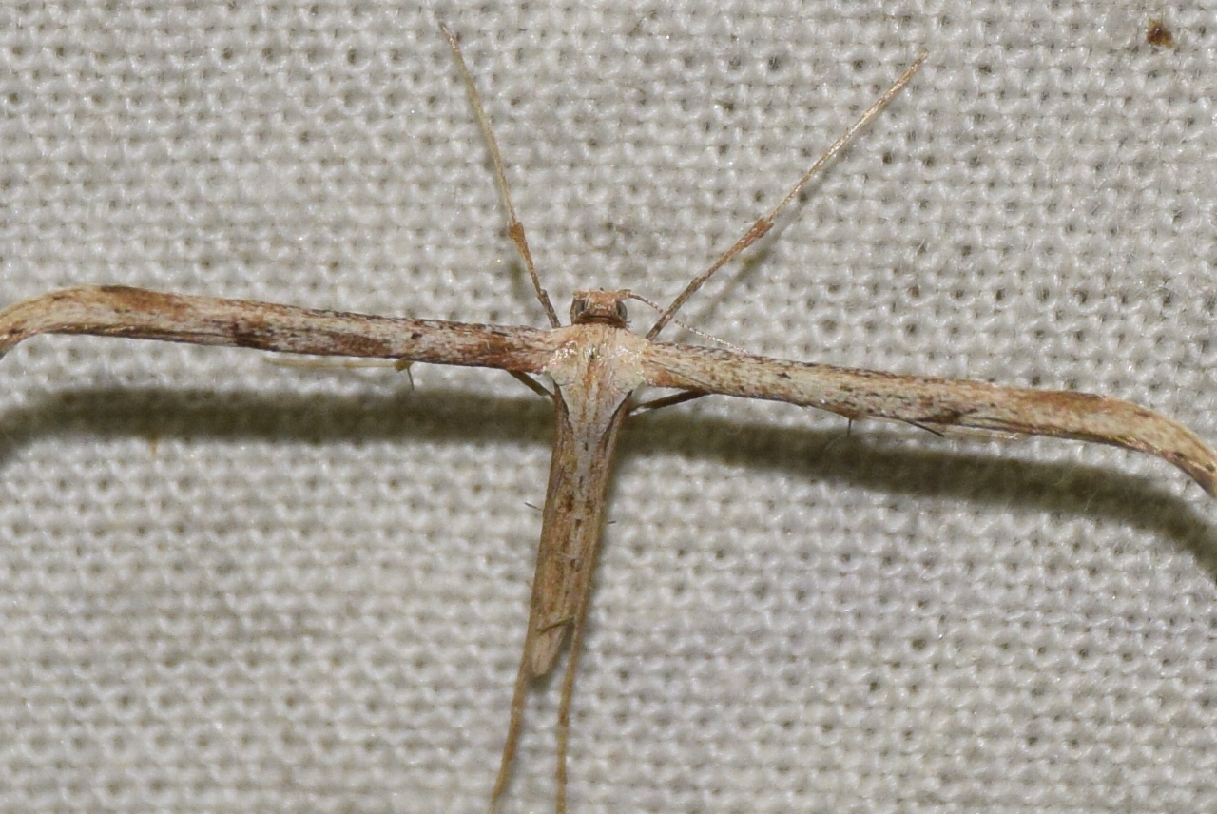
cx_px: 608
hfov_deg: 9.8
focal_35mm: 210
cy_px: 407
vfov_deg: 6.6
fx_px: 7105
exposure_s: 1/160
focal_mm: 140
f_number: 10
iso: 400
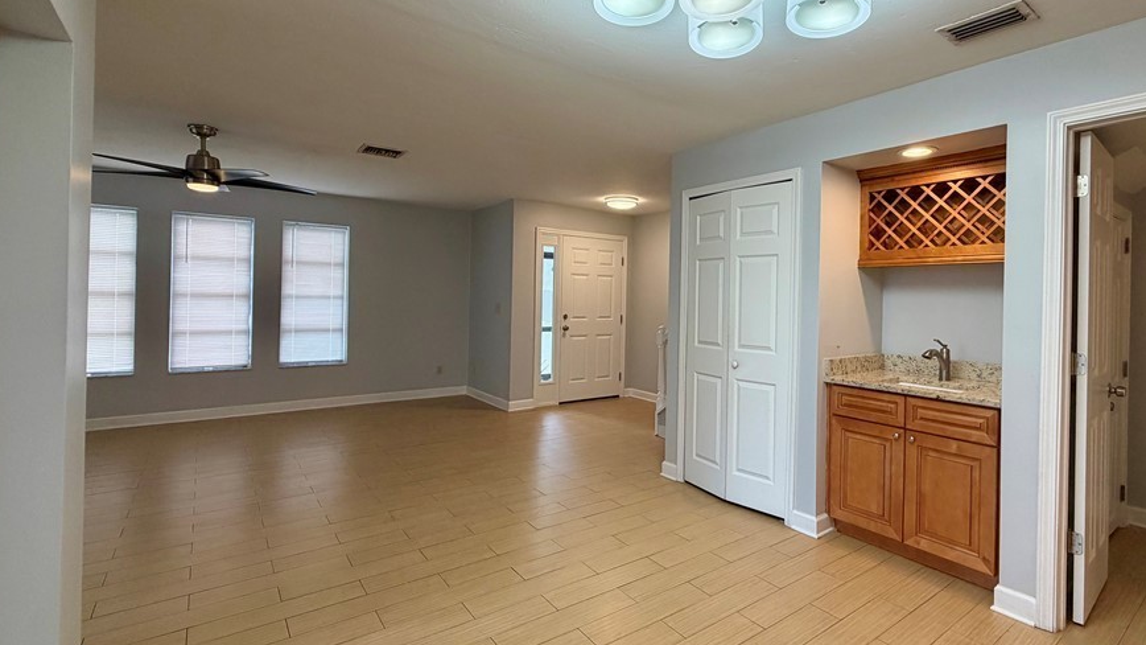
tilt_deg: -0.1
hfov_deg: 92.2
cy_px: 296
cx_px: 644
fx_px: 547
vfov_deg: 60.9
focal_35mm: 18
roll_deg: -0.9
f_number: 2.2
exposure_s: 1/120
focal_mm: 2.22
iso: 160
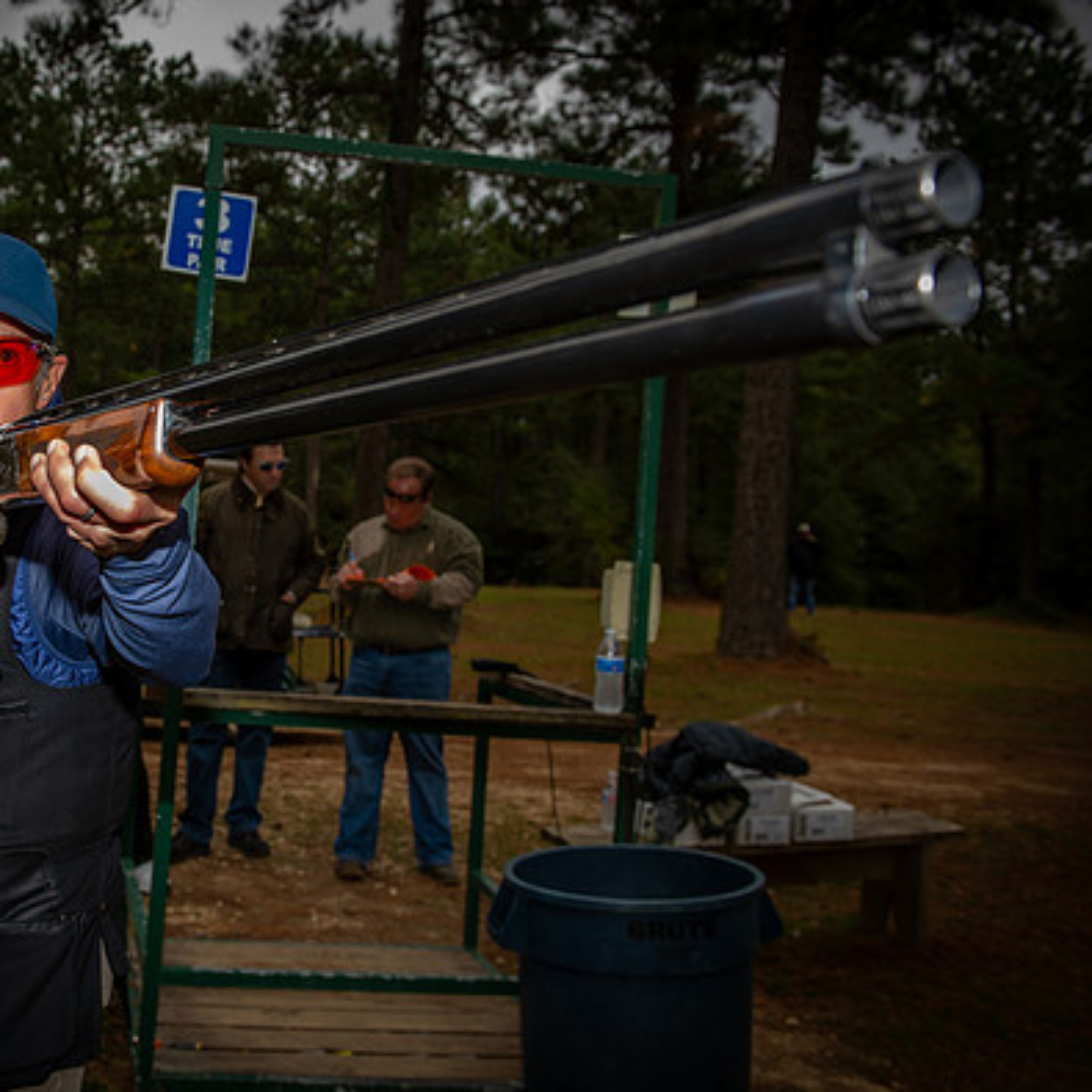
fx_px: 1428
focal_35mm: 40
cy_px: 506
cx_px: 228
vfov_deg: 41.8
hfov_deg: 40.3
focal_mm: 29
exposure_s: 1/250
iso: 320
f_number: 6.3
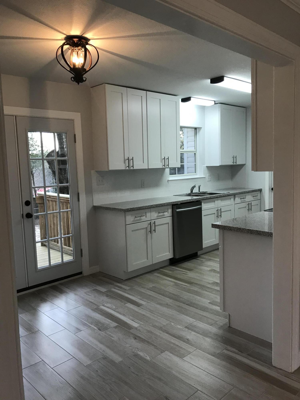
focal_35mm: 28
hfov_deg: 49.7
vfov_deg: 63.4
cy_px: 200
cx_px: 150
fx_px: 324
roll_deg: +1.6
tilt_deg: -5.0
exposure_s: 1/40
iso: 25
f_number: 1.8
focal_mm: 3.99
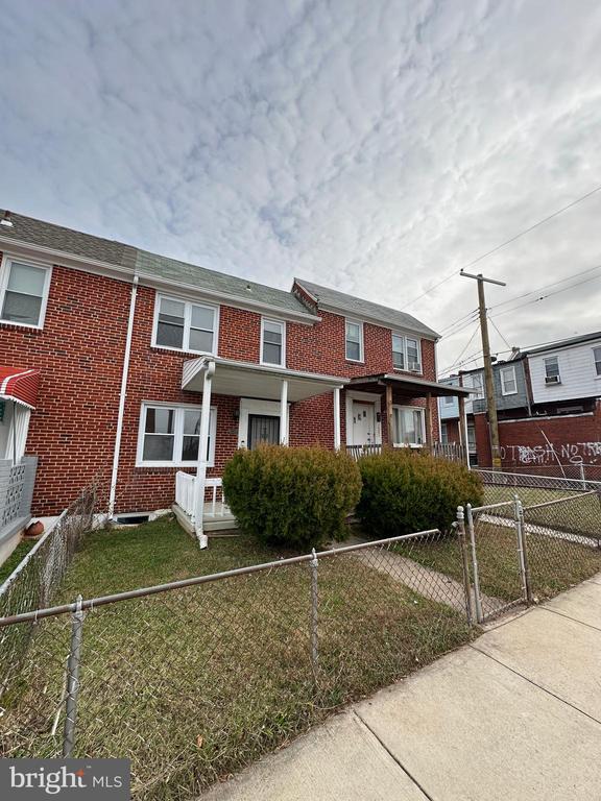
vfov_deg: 102.1
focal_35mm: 14
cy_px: 400
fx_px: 324
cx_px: 300
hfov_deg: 85.7
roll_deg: -0.3
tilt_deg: +10.2
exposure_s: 1/1052
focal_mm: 2.22
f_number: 2.2
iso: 40
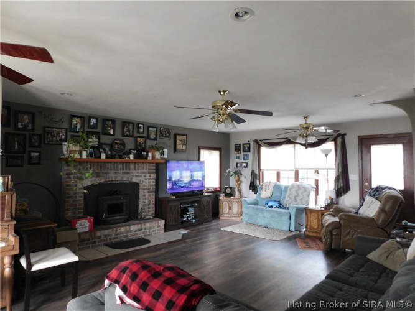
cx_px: 208
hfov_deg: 73.9
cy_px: 156
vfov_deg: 58.9
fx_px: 276
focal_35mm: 23
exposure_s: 1/30
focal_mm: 4
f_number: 3
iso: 400
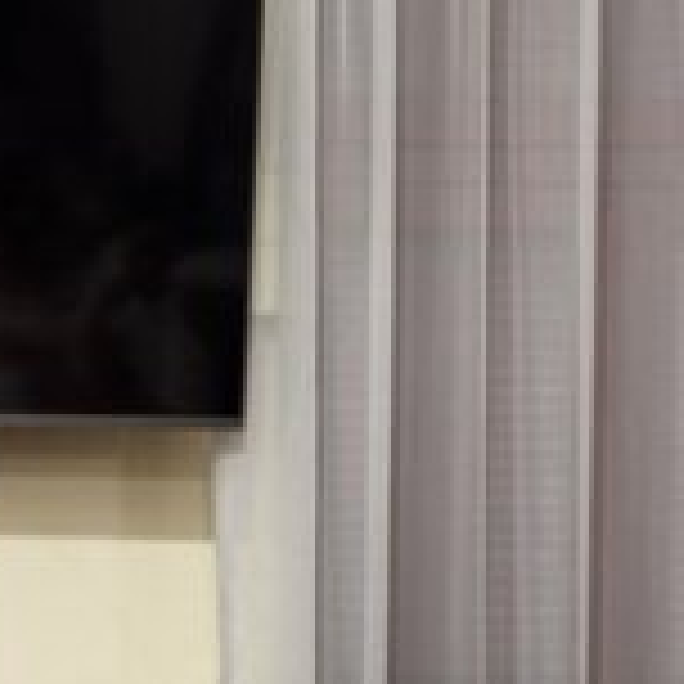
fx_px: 3756
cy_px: 720
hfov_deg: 10.2
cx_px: -194
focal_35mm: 168
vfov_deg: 10.3
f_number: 1.78
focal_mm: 6.76
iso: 250
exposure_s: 1/50
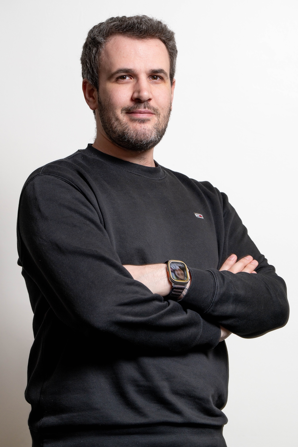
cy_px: 224
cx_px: 149
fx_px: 2049
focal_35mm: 165
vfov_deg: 12.5
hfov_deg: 8.3
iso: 400
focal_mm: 165
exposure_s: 1/60
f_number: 8
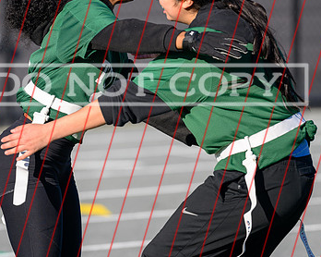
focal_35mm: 333
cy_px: 93
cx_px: 96
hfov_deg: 5.8
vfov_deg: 4.6
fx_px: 3162
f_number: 2.8
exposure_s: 1/1250
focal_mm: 185
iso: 110
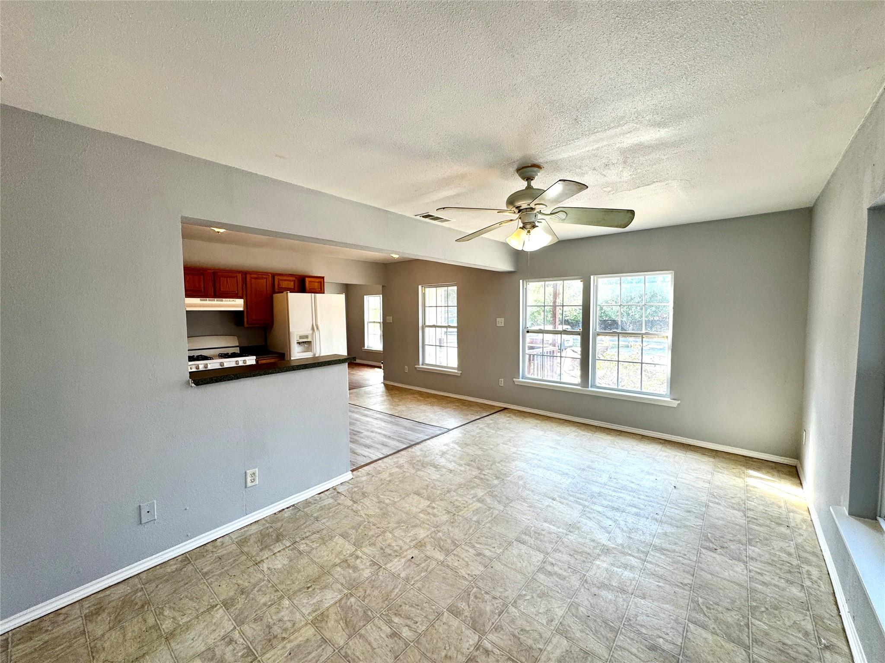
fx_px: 358
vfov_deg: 85.7
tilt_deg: -3.7
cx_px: 442
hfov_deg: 102.1
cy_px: 332
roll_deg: +0.1
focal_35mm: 14
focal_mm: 2.22
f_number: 2.2
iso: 40
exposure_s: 1/156
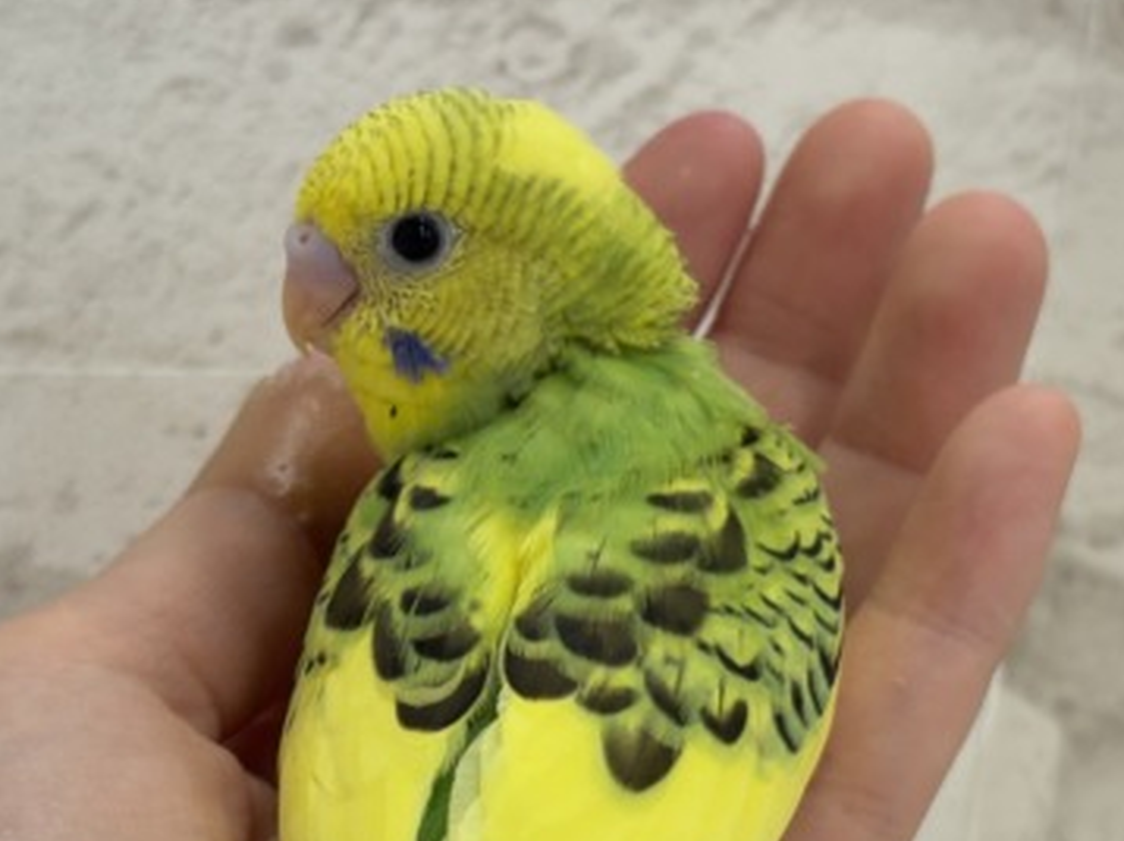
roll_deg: -3.8
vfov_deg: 15.8
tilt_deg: -15.7
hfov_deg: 21.1
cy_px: 681
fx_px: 3018
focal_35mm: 93
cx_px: 490
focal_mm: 5.96
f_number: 1.6
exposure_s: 1/100
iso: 80
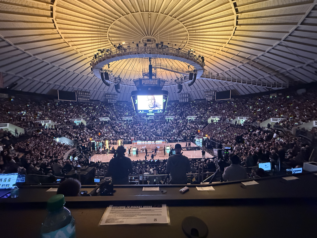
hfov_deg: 102.1
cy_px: 119
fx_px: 128
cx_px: 158
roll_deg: +0.5
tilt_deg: -2.3
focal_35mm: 14
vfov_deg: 85.7
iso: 1000
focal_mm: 2.22
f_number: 2.2
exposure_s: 1/60
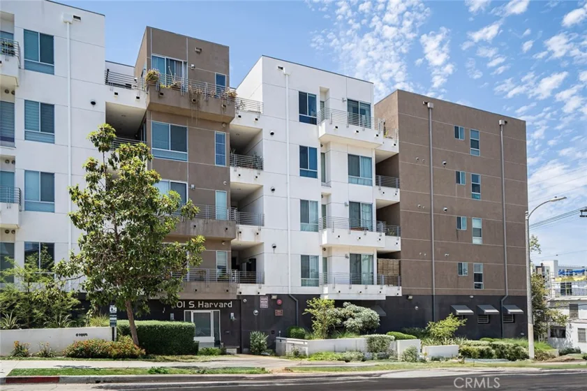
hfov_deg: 73.8
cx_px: 294
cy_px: 196
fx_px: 391
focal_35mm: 24
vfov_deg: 53.1
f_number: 6.3
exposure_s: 1/1250
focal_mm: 24
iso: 320
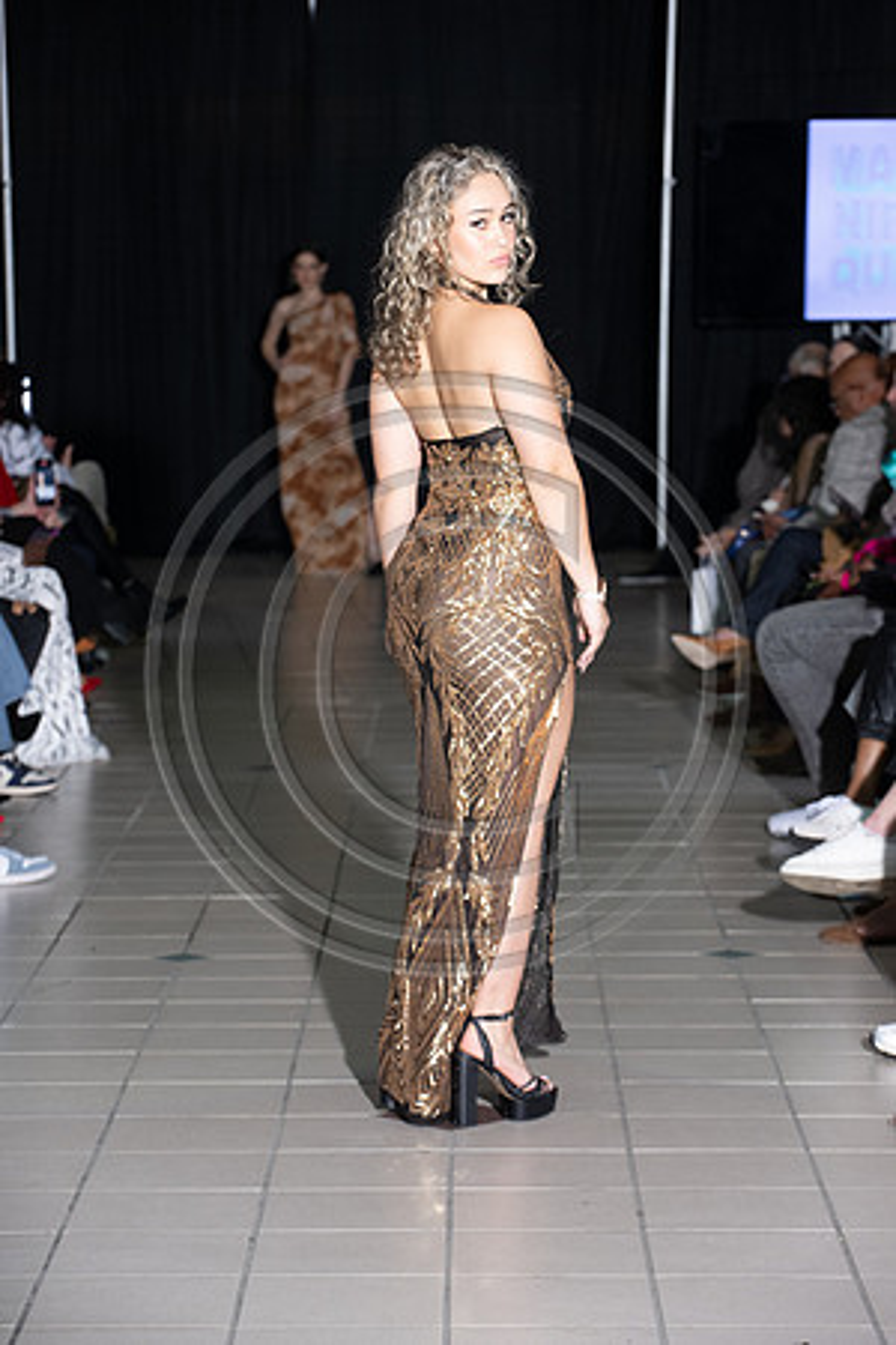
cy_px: 672
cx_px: 448
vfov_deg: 18.3
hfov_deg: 12.2
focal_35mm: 112
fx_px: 4181
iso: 1250
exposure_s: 1/160
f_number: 5.6
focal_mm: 112
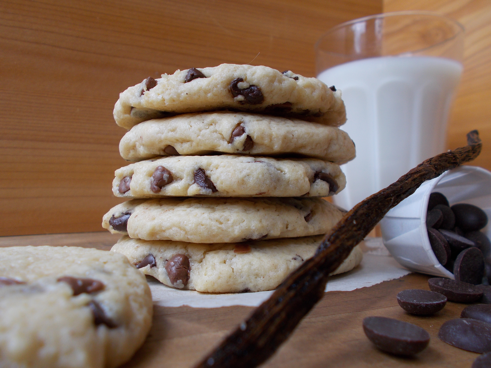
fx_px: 426
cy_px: 184
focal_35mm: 30
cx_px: 246
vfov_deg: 46.8
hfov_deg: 60.0
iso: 80
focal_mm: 5.3
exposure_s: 1/40
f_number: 3.4
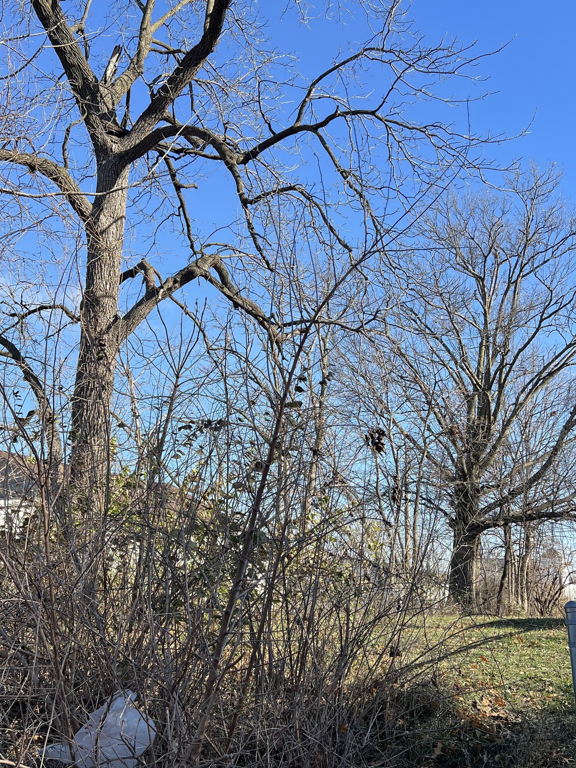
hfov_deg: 39.6
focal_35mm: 36
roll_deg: -2.6
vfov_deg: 51.3
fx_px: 799
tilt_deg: +11.2
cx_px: 265
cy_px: 420
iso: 50
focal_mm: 5.7
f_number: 1.5
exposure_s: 1/1808
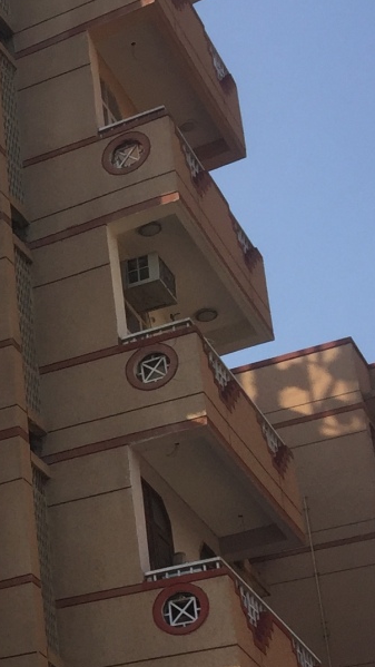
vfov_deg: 22.0
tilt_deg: +28.0
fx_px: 1697
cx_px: -409
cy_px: 523
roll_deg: -2.1
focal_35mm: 96
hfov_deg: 11.2
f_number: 2.2
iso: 32
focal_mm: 4.15
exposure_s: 1/1464
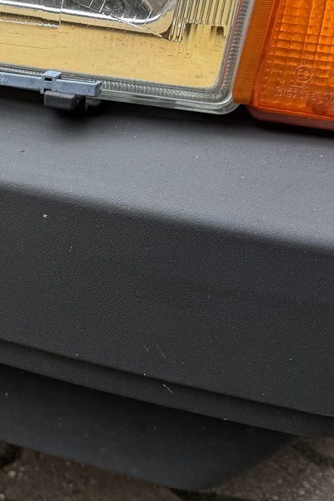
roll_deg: -0.7
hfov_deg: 19.3
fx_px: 919
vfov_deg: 29.9
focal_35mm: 66
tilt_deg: -26.5
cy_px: 107
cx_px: -77
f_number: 1.78
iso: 100
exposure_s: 1/174
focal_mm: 6.76
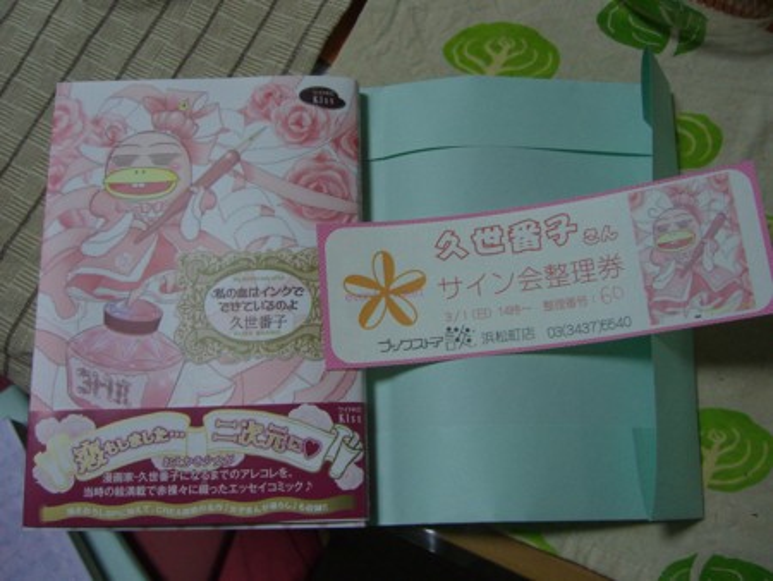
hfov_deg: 49.0
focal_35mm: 38
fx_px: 849
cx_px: 386
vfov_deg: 37.8
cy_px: 290
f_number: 2.8
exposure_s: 1/100
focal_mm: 7.9
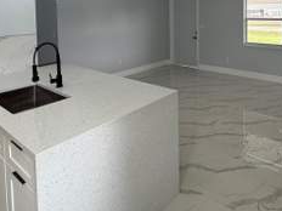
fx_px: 236
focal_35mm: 29
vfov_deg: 44.2
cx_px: 190
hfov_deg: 60.1
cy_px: 23
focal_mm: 2.22
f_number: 2.2
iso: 125
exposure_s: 1/120
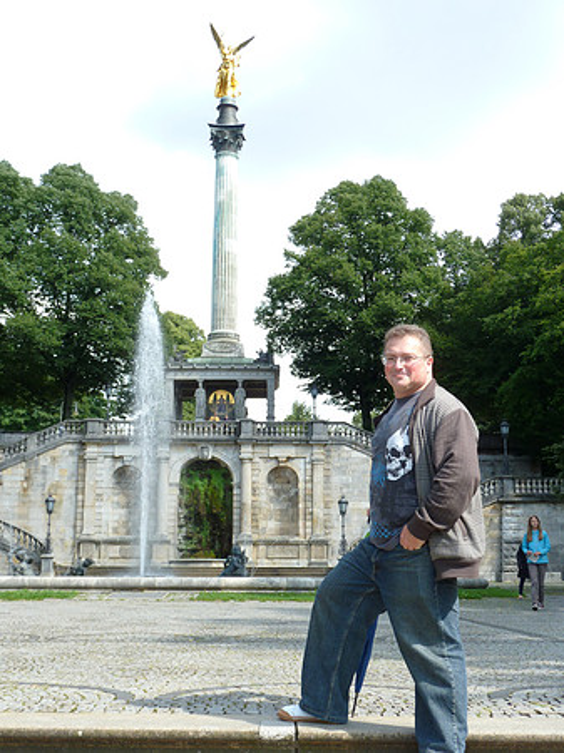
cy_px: 376
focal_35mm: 44
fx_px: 957
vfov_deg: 43.0
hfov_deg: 32.8
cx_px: 282
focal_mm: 7.3
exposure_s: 1/200
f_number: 4
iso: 80
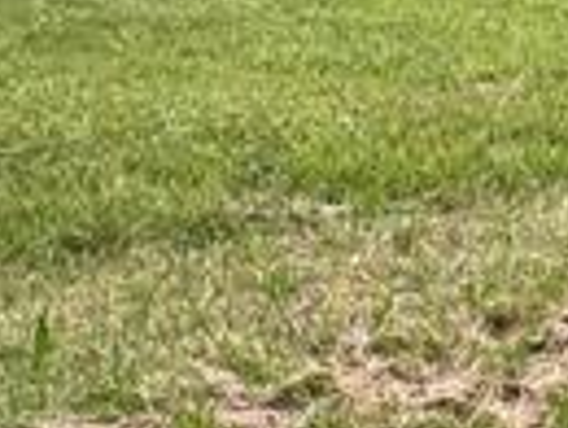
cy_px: 66
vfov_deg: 13.4
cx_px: 1014
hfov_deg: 15.4
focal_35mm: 110
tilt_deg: -8.8
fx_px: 1808
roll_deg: -0.2
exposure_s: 1/102
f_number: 2.2
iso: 40
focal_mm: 2.22
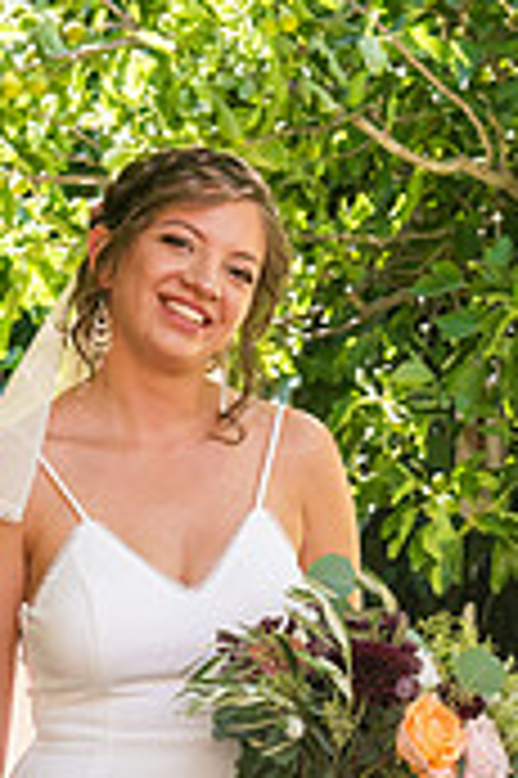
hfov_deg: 10.9
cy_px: 751
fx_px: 2703
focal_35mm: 125
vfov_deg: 16.1
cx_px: 212
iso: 640
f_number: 5
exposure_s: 1/400
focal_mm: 48
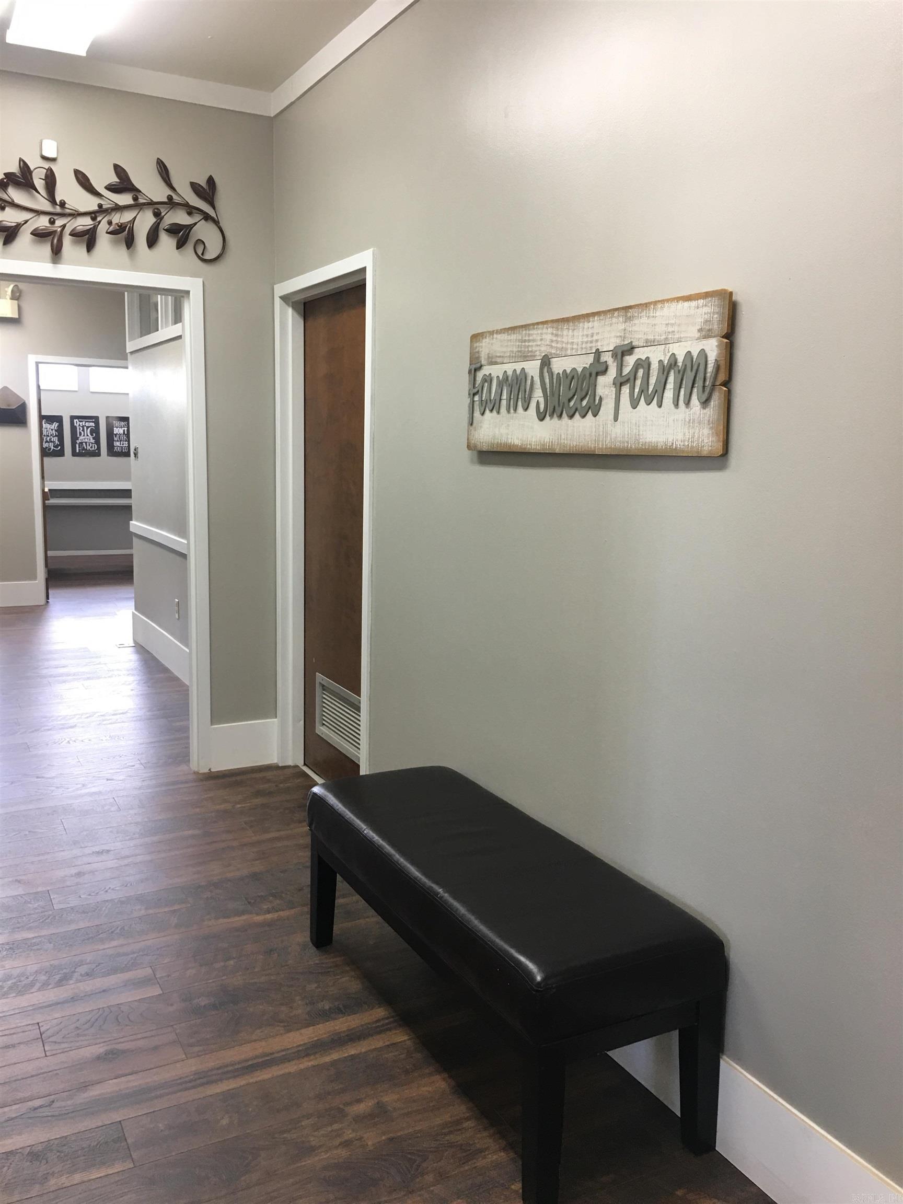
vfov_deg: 61.7
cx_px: 452
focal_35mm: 29
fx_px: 1009
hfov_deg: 48.2
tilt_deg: -8.2
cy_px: 602
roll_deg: -1.1
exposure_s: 1/15
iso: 32
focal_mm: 4.15
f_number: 2.2
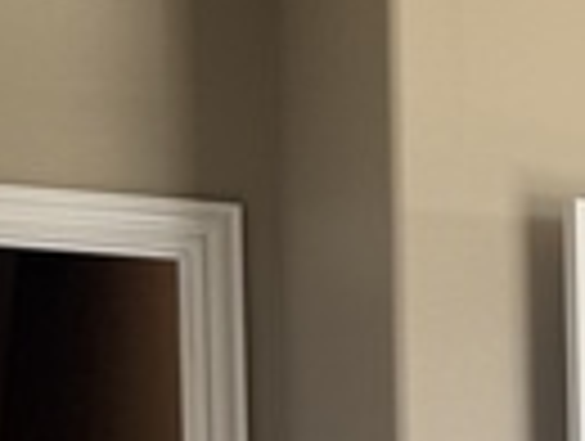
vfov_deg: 11.9
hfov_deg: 14.7
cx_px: 1040
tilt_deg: -3.4
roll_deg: -0.7
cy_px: 693
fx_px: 1998
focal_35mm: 118
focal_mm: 6.76
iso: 80
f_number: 1.78
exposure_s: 1/121
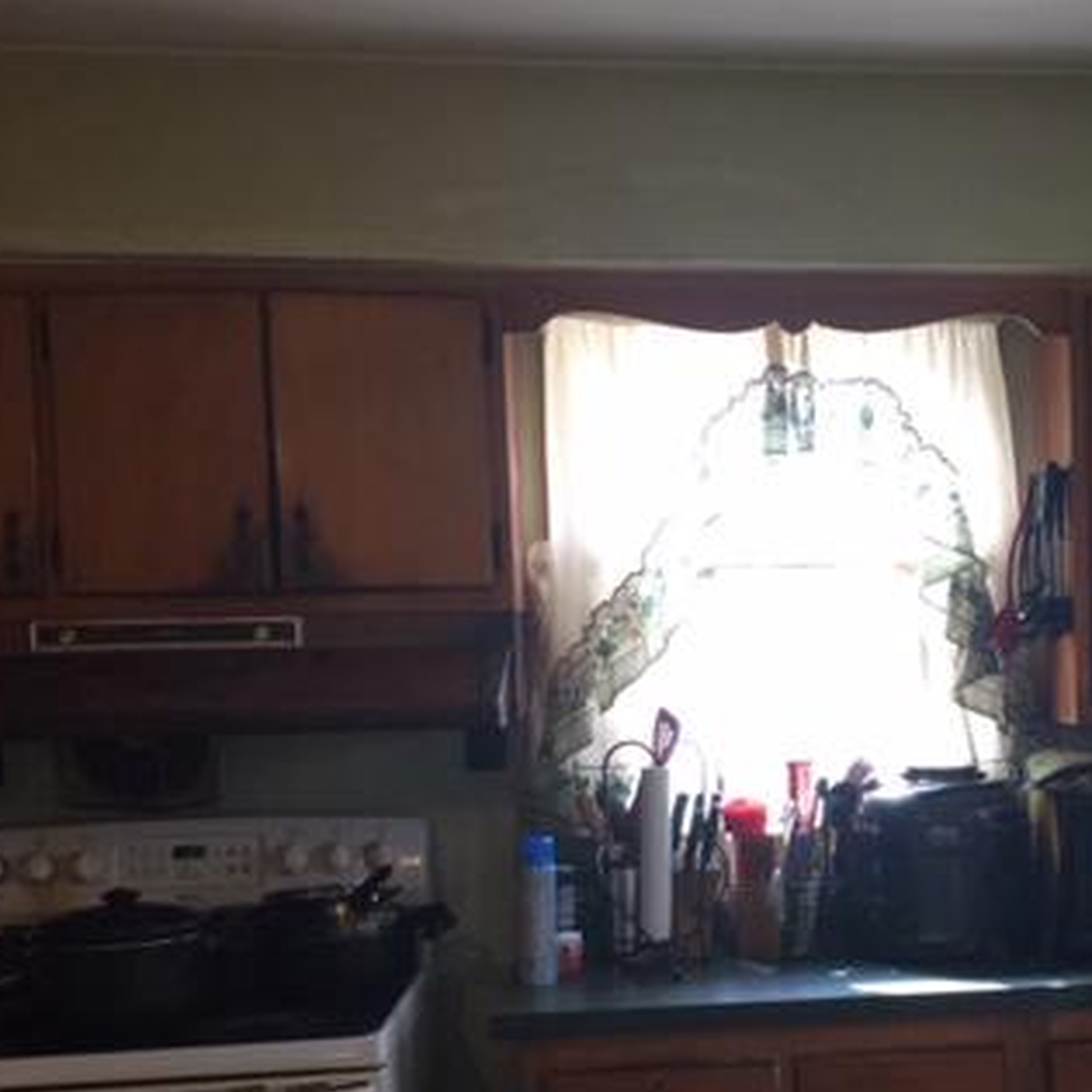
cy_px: 763
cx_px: 1002
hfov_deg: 31.1
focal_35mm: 52
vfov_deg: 32.4
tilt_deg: -2.7
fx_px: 1856
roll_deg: +0.0
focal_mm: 4.15
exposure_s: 1/30
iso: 50
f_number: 2.2
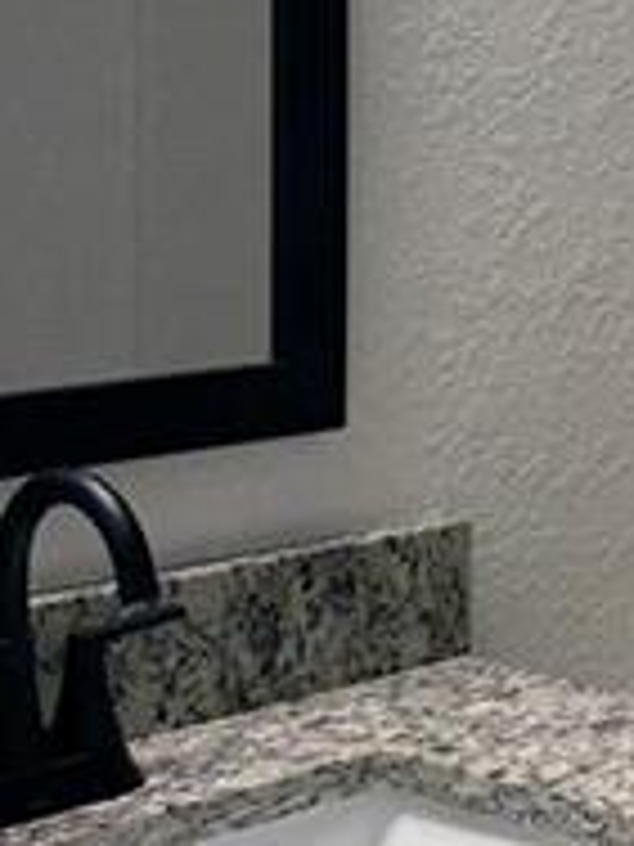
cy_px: 207
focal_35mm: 98
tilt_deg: -3.8
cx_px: 1142
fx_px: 2393
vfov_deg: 19.9
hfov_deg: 13.5
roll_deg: -2.1
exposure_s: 1/195
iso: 200
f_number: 1.78
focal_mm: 6.76
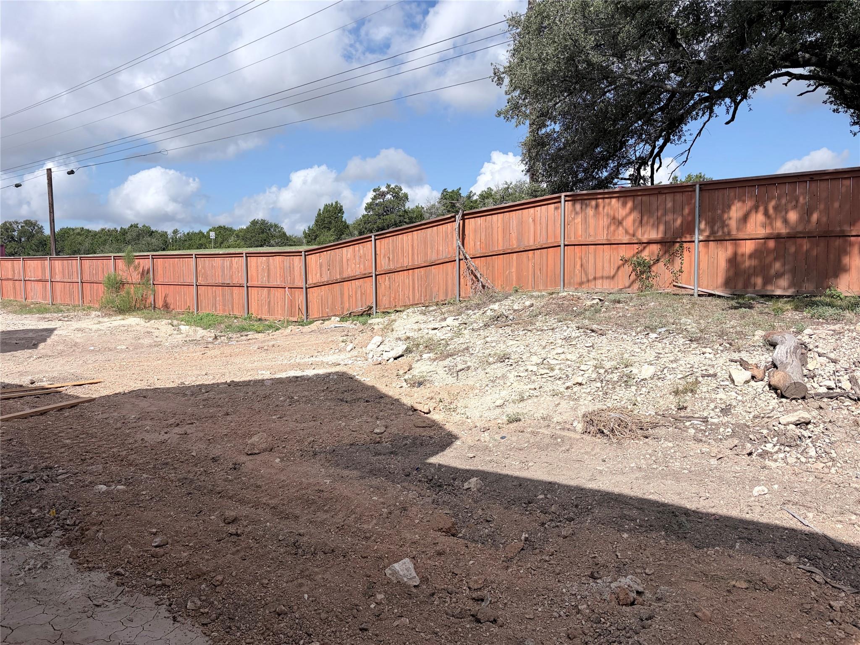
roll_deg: +1.6
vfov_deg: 53.1
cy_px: 322
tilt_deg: -3.2
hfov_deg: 67.3
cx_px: 430
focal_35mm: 26
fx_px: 646
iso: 64
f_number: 1.6
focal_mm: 5.96
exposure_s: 1/7813
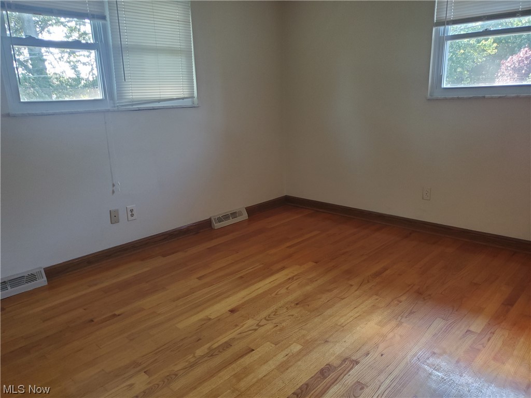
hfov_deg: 67.3
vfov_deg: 53.1
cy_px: 199
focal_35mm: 26
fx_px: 399
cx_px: 266
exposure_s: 1/40
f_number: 1.5
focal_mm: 4.3
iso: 200
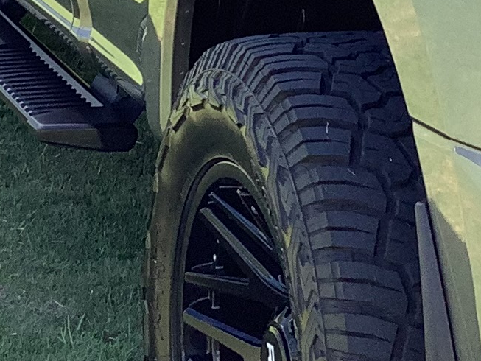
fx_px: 2154
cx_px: 166
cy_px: 36
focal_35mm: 155
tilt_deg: -13.1
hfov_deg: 12.7
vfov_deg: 9.5
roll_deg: -0.6
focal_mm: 3.3
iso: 25
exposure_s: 1/284
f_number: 2.4
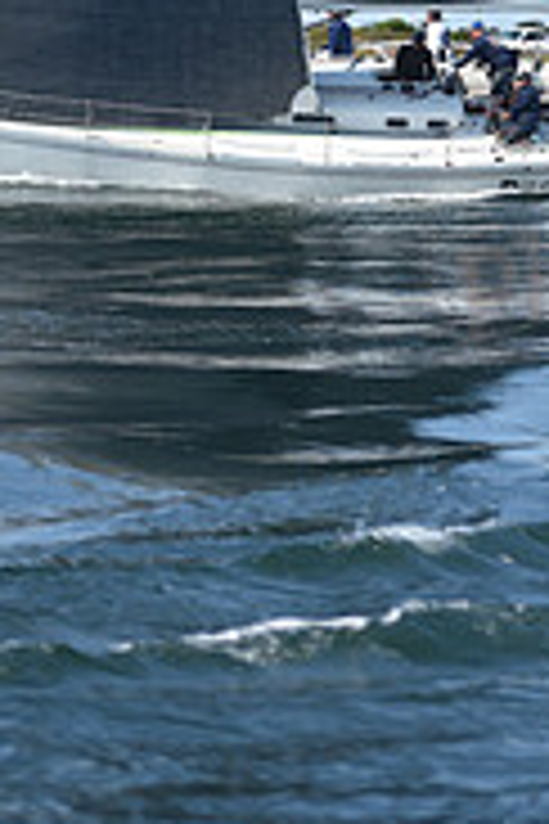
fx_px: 6679
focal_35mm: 292
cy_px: -401
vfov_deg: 7.0
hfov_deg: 4.7
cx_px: 223
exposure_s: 1/6400
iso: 250
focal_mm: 92
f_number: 3.2
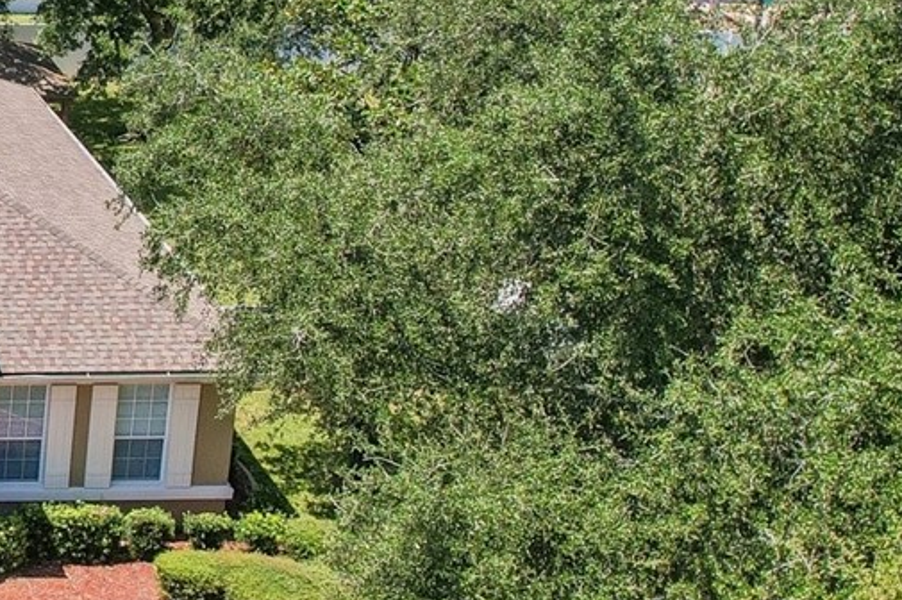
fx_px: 1853
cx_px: -410
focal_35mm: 74
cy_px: 197
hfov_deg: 22.8
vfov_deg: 18.3
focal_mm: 8.4
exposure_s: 1/1600
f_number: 2.8
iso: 100
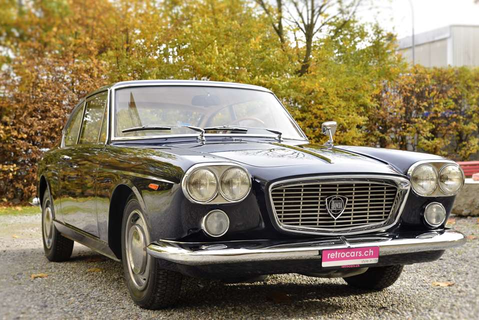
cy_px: 160
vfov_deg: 24.7
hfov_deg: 36.2
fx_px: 732
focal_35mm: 55
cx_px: 240
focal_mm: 55
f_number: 8
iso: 320
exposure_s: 1/100
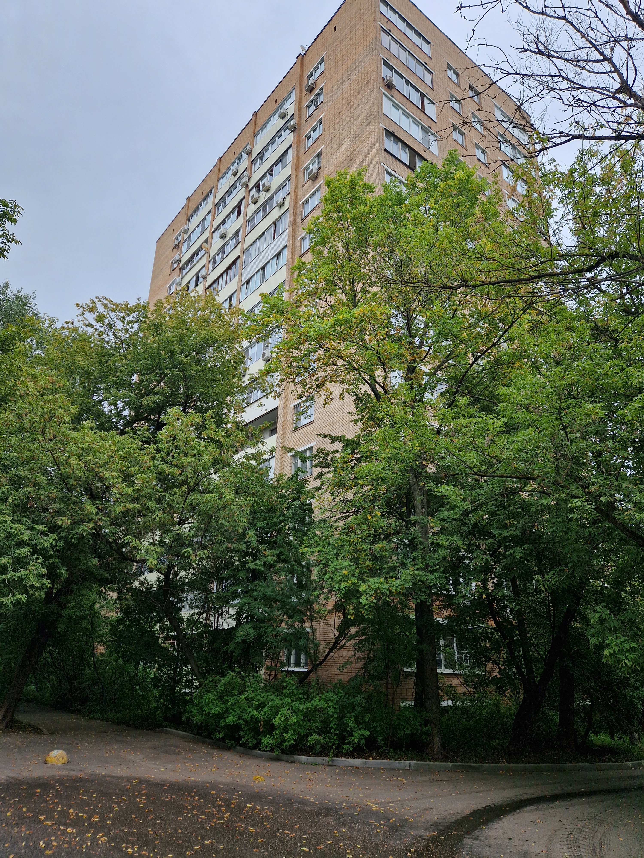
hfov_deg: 58.9
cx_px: 322
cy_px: 429
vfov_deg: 73.9
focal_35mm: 23
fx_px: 571
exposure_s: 1/367
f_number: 1.8
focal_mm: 5.4
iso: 50
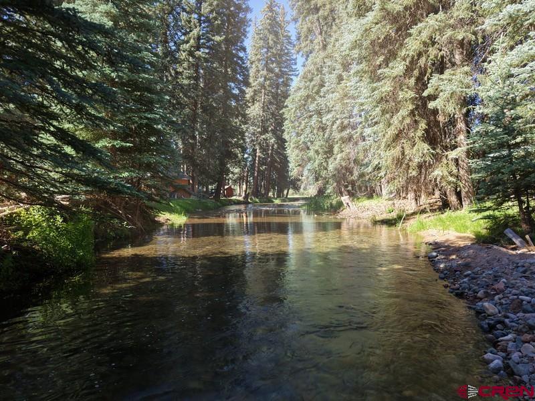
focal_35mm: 24
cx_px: 268
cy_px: 200
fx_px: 371
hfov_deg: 71.6
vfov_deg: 56.8
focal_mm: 8.67
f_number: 1.8
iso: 210
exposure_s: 1/20
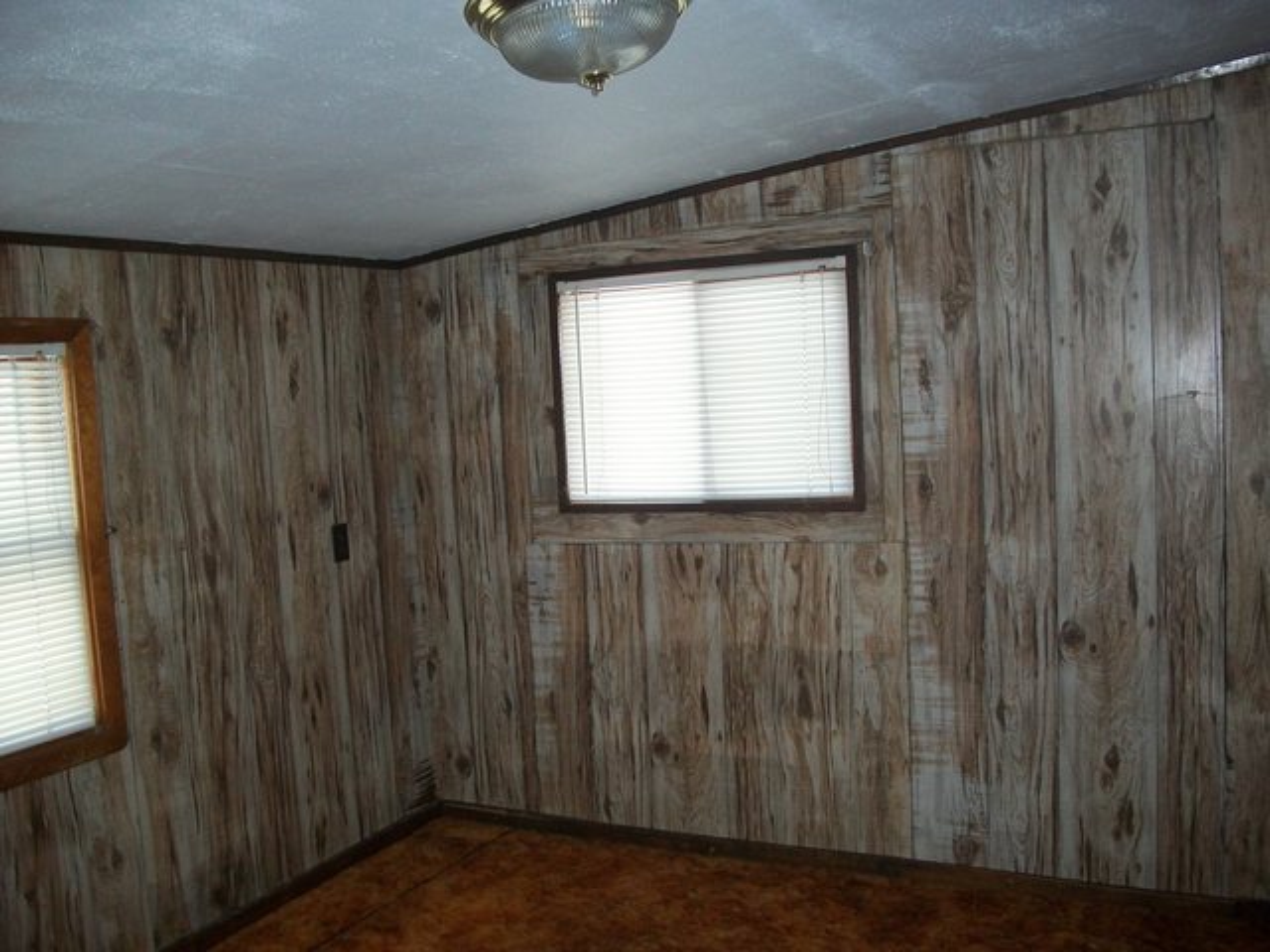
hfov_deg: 56.8
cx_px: 635
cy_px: 476
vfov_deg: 44.2
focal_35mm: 32
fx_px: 1174
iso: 160
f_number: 2.9
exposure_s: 1/60
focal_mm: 5.7
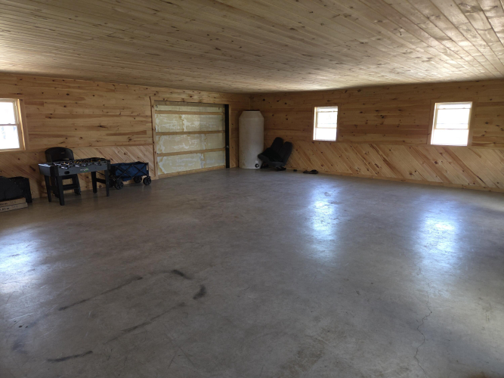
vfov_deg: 58.9
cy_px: 189
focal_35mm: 23
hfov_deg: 73.9
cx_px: 252
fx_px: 335
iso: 100
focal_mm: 5.4
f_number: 1.8
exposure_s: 1/40
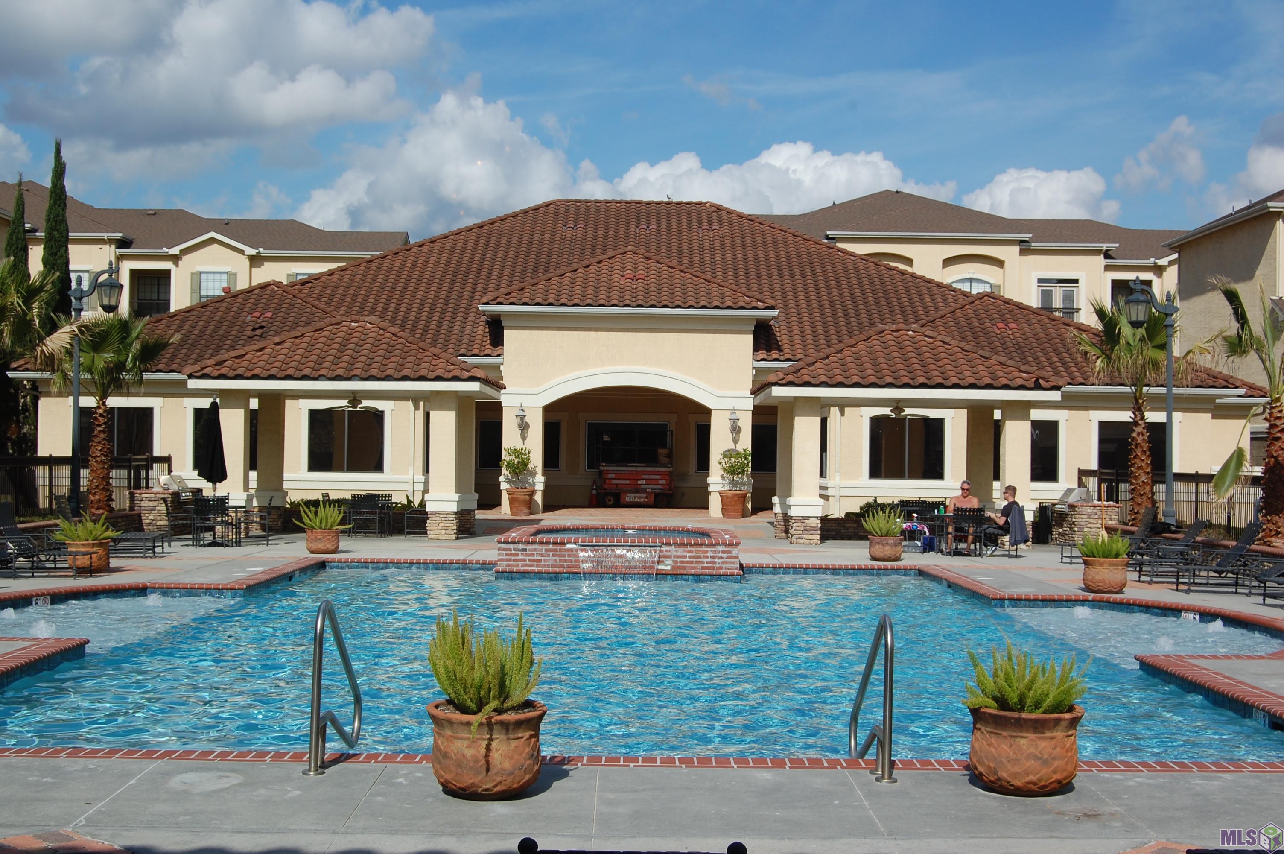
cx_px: 642
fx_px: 1710
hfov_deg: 41.1
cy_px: 427
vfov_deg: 28.0
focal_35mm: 48
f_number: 10
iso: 200
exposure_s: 1/400
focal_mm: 32
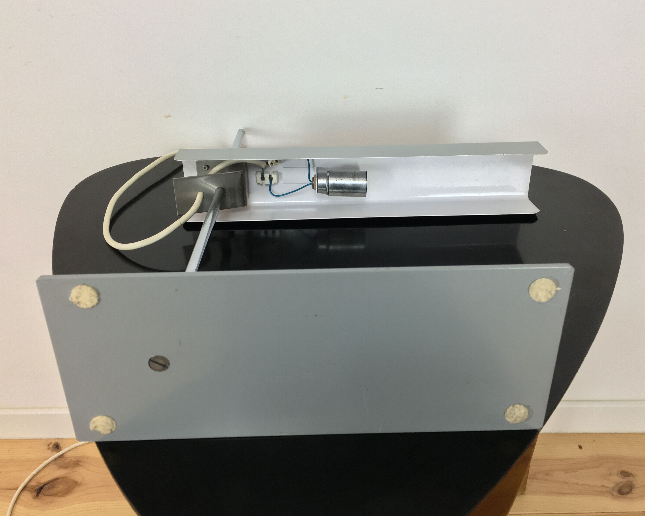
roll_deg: +1.3
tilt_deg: -31.5
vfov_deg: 47.1
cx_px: 319
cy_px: 253
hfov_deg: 57.2
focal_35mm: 31
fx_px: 592
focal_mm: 4.15
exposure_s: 1/33
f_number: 2.2
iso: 50
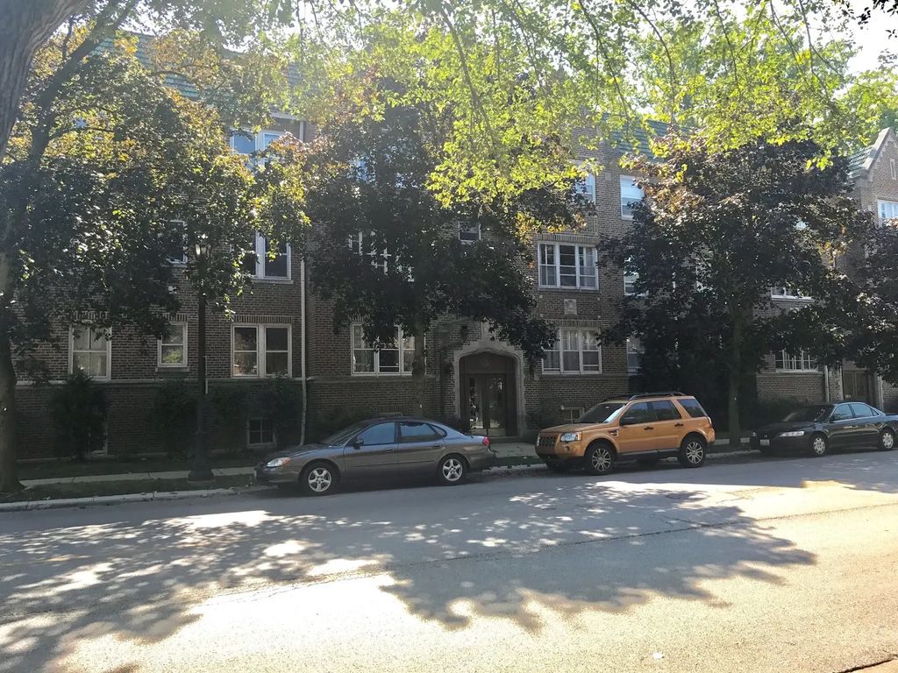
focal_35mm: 28
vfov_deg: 49.7
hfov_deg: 63.4
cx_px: 449
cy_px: 336
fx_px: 726
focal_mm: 3.99
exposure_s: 1/560
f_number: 1.8
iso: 20
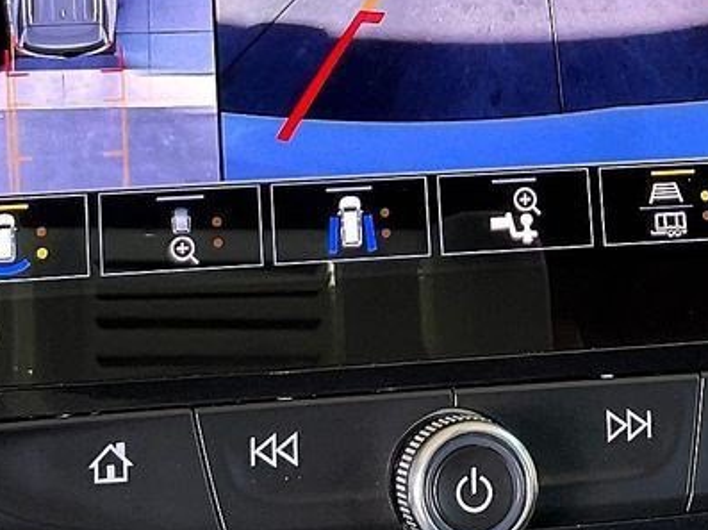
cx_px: 446
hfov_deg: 16.8
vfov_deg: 12.4
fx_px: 2391
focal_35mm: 117
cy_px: -64
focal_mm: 3
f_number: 1.8
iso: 64
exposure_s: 1/83
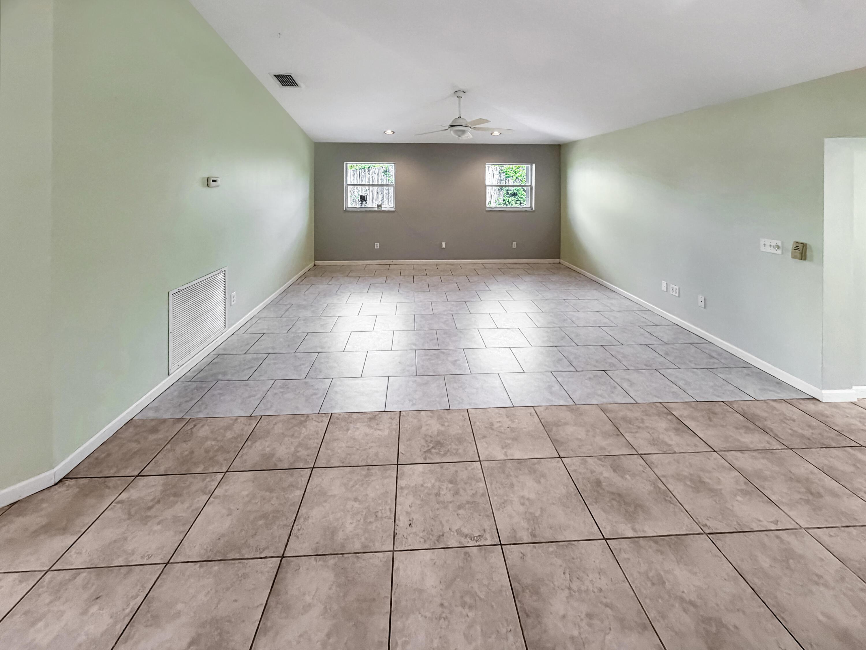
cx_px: 433
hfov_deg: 102.1
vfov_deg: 85.7
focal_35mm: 14
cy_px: 325
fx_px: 350
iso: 250
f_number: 2.2
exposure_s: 1/120
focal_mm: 2.22
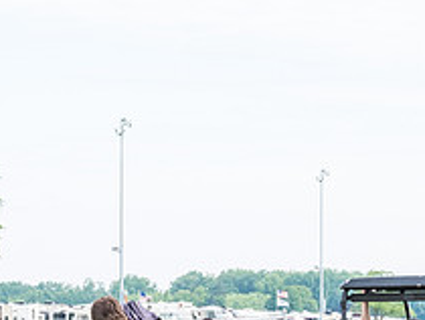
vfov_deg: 7.4
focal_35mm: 199
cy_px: 390
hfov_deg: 9.9
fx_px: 2446
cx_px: 81
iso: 400
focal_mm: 50
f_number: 9
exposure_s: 1/125
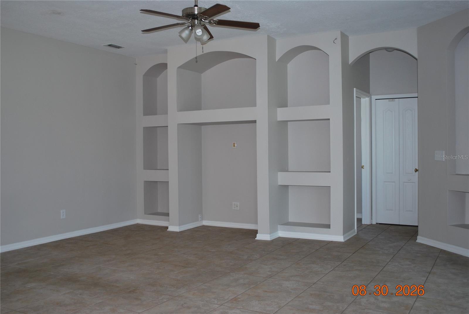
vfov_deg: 36.9
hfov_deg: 53.1
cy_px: 157
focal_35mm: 36
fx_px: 469
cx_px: 234
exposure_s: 1/60
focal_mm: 24
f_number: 4.2
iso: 200
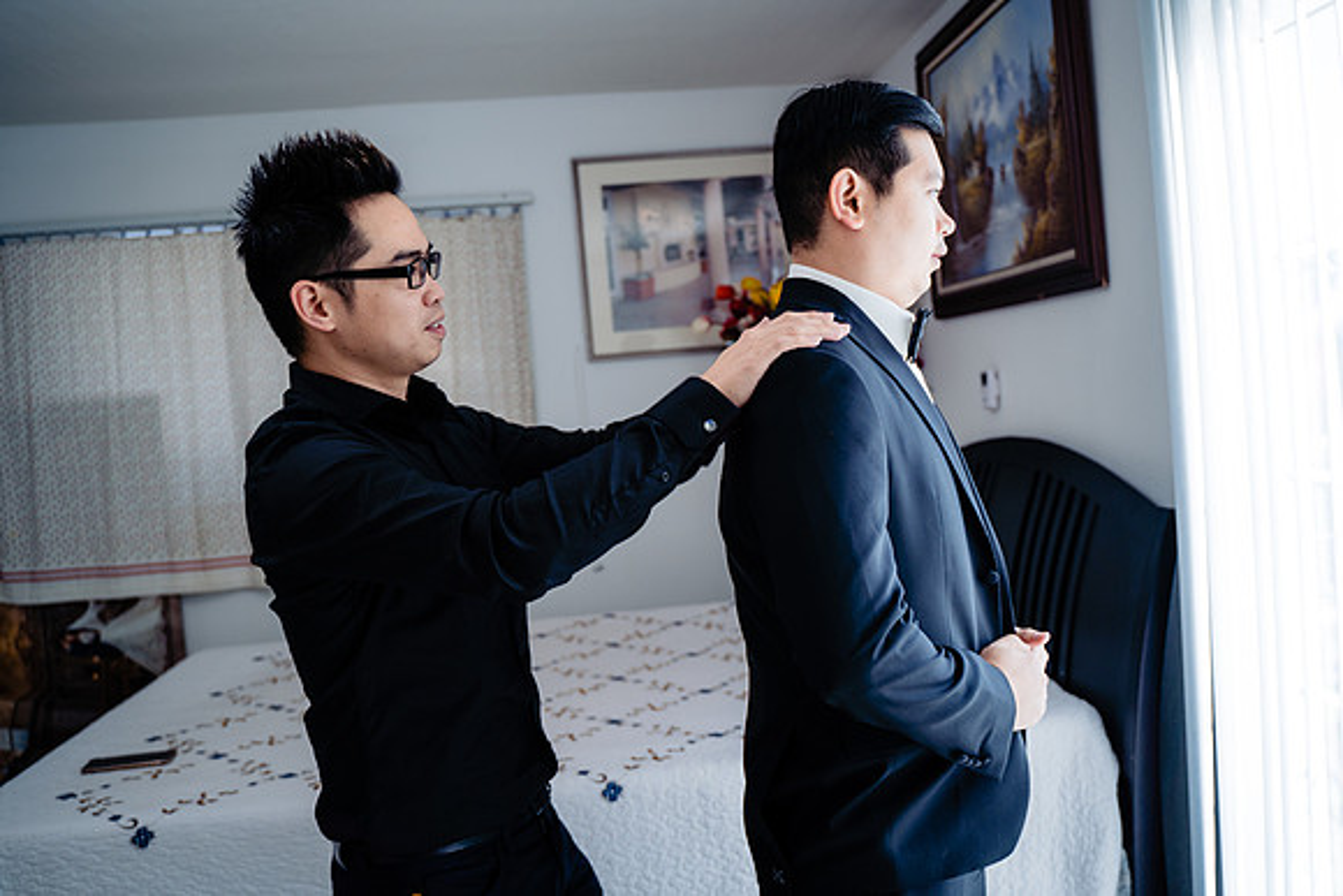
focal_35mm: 30
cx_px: 726
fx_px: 1129
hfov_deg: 61.4
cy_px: 431
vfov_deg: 43.3
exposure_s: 1/160
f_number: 2.8
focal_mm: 28
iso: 125
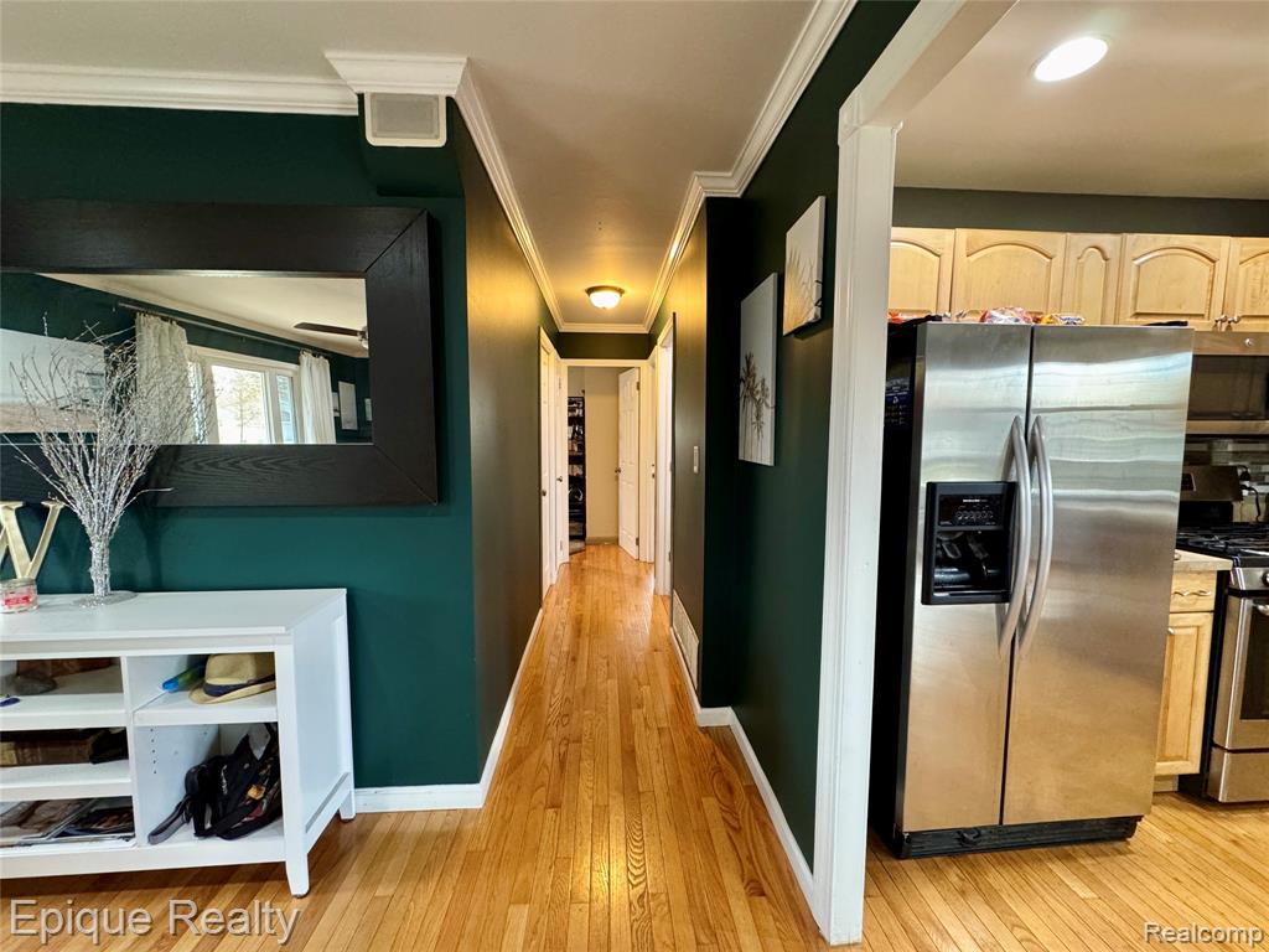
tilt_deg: -5.2
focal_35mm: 14
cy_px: 476
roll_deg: +0.1
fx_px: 513
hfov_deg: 102.1
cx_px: 634
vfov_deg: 85.7
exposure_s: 1/60
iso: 500
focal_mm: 2.22
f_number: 2.2
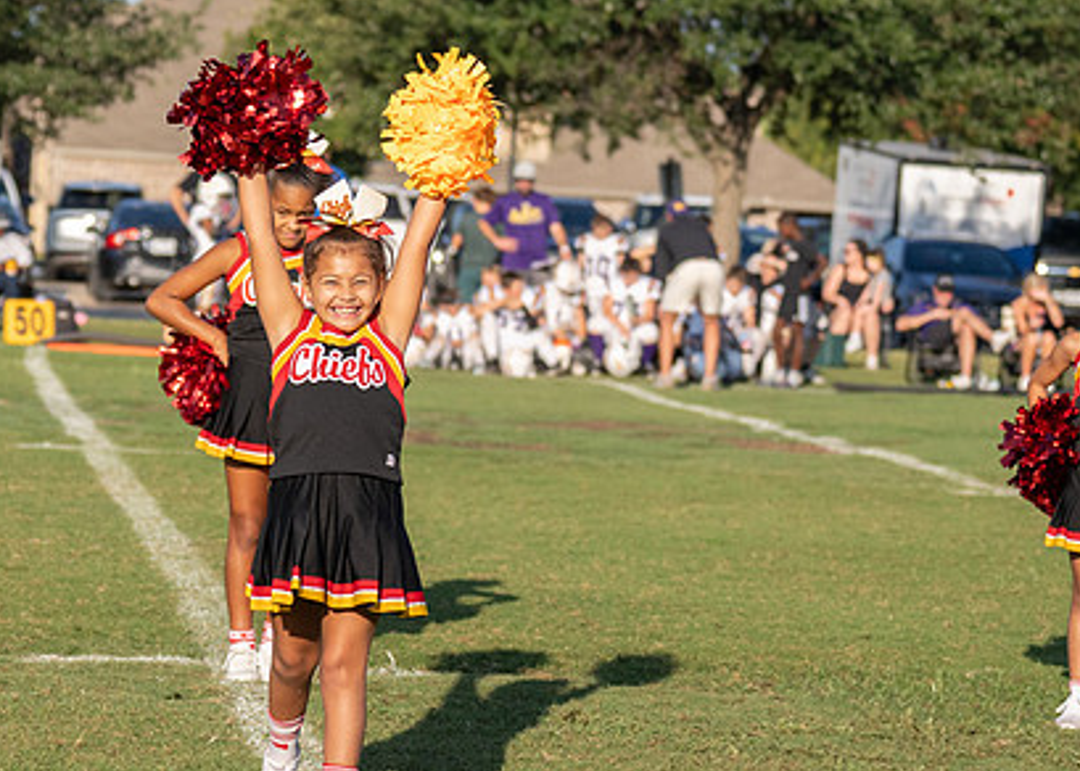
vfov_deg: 7.9
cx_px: 216
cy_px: 340
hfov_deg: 11.0
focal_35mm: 182
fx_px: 5582
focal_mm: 70
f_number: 2.8
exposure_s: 1/5000
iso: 320
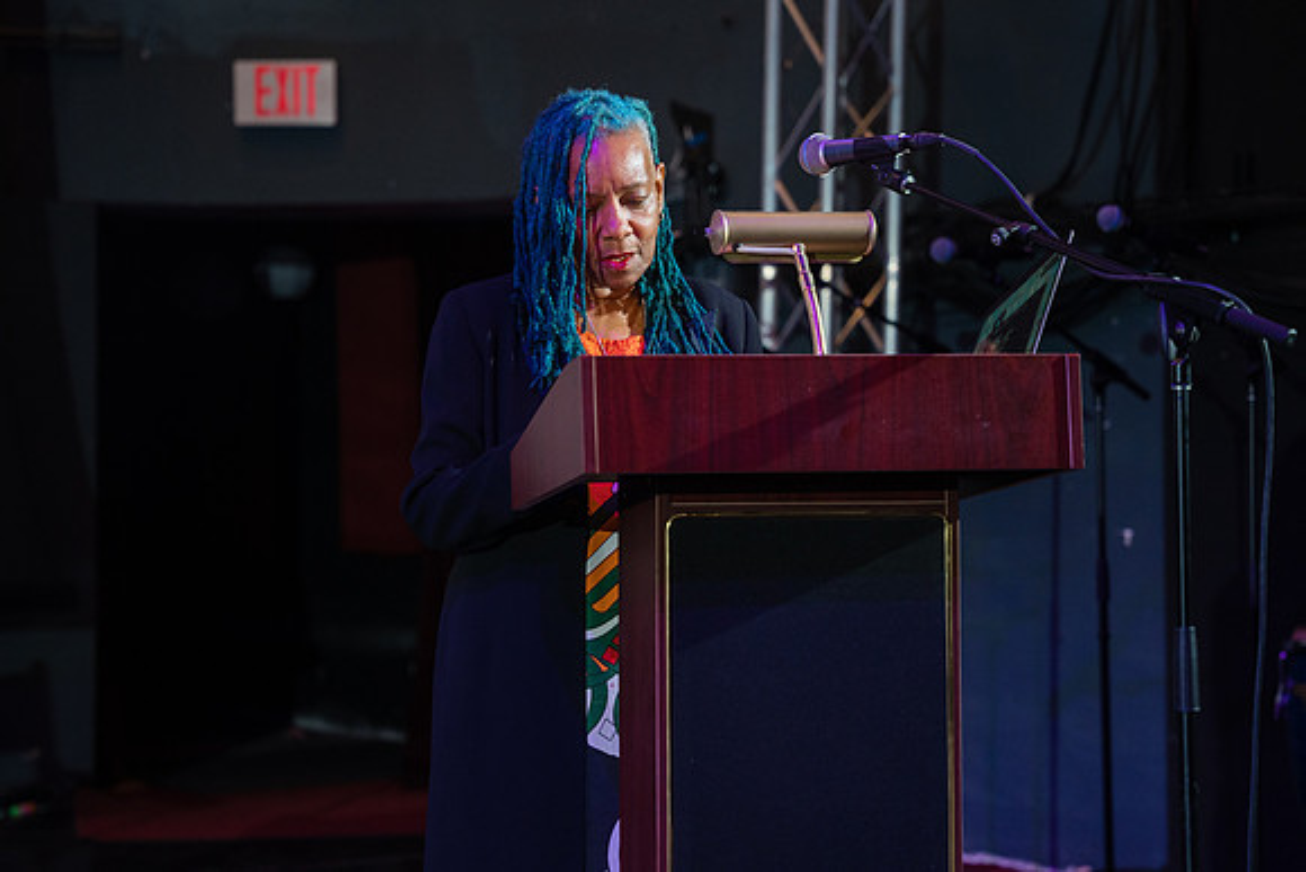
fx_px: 2930
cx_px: 628
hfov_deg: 25.1
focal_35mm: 81
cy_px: 478
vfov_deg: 16.9
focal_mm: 70
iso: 1600
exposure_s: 1/250
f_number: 2.8
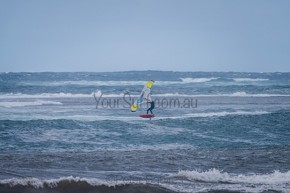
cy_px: 117
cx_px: 162
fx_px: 4926
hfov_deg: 3.4
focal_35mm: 612
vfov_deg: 2.2
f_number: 5.6
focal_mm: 500
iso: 180
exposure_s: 1/2000
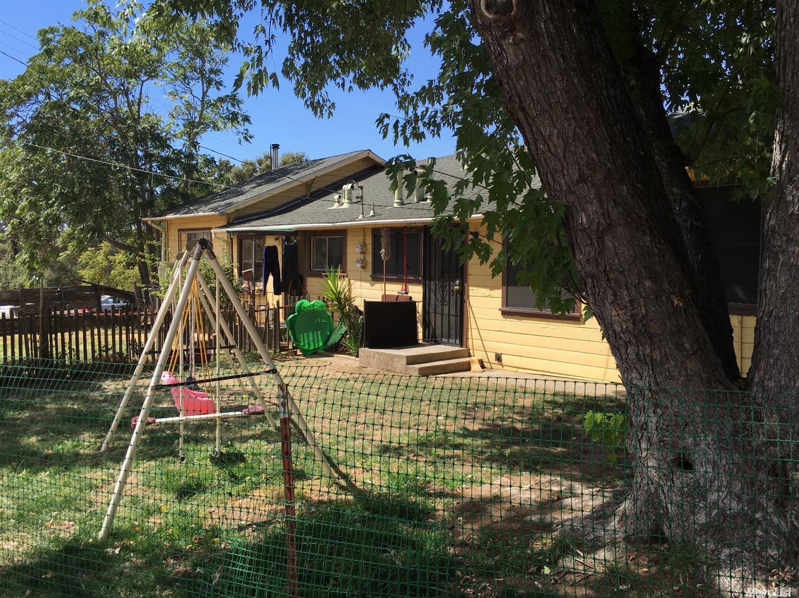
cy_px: 299
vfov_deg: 48.2
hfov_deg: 61.7
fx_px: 669
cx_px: 400
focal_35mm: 29
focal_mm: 4.15
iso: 25
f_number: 2.2
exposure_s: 1/927
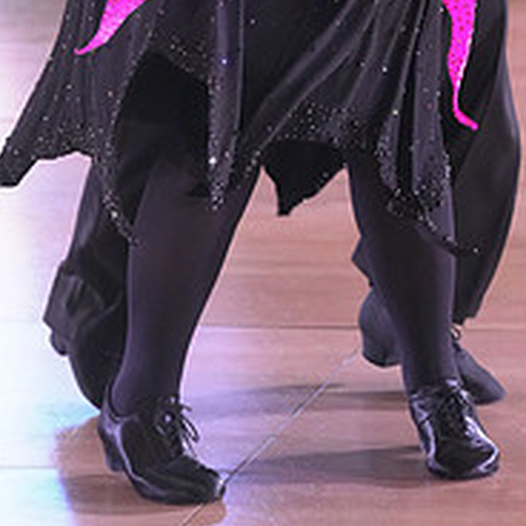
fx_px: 5656
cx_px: 356
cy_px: -240
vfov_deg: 5.3
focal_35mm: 329
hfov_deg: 5.3
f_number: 5
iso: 8000
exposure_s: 1/320
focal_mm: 123
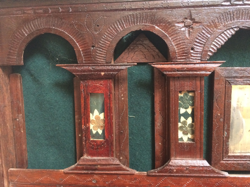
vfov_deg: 48.2
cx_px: 125
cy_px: 94
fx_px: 209
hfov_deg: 61.7
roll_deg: +2.1
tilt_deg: -8.9
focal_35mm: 29
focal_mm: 4.15
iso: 320
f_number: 2.2
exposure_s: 1/33
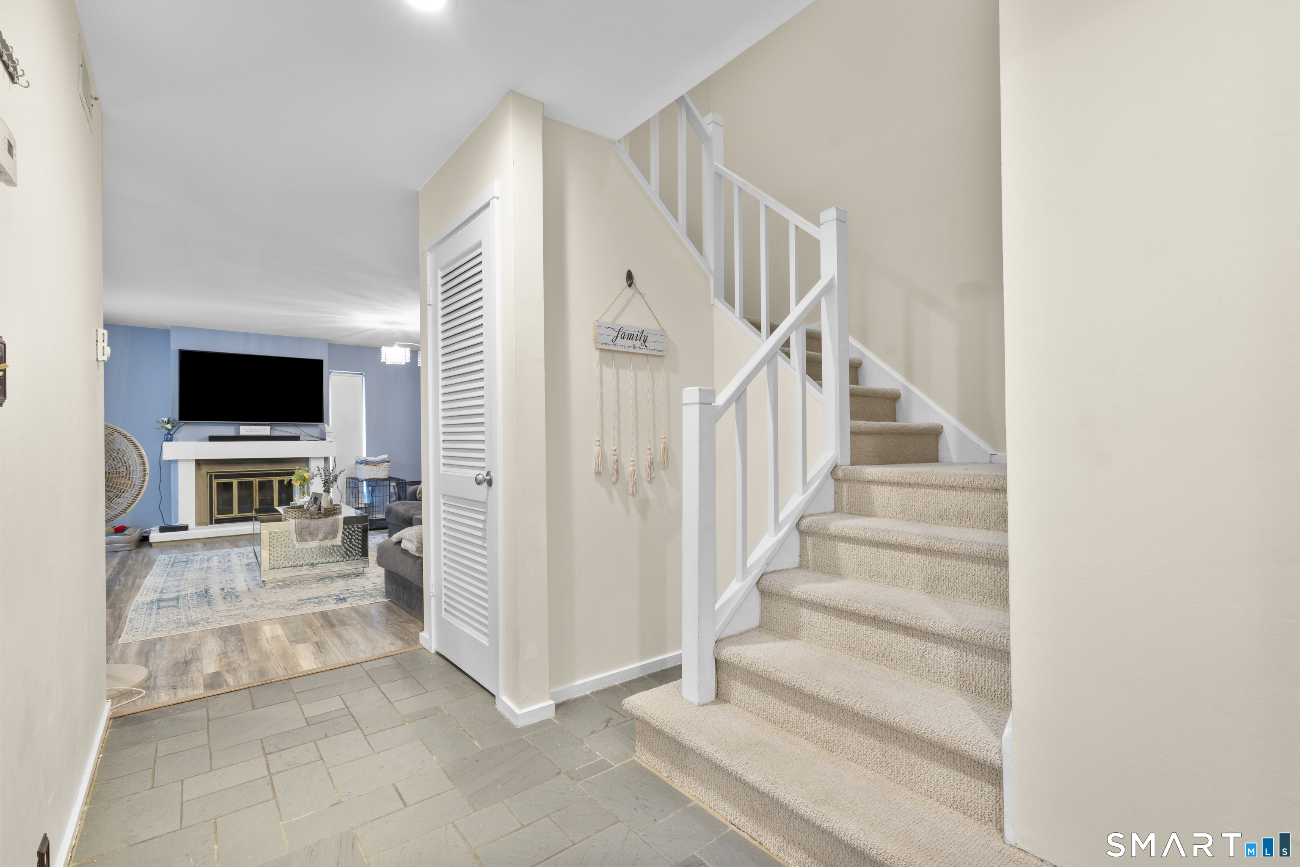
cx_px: 650
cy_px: 434
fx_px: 578
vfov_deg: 73.7
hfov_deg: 96.7
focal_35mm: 16
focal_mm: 16
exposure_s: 4
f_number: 9
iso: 250
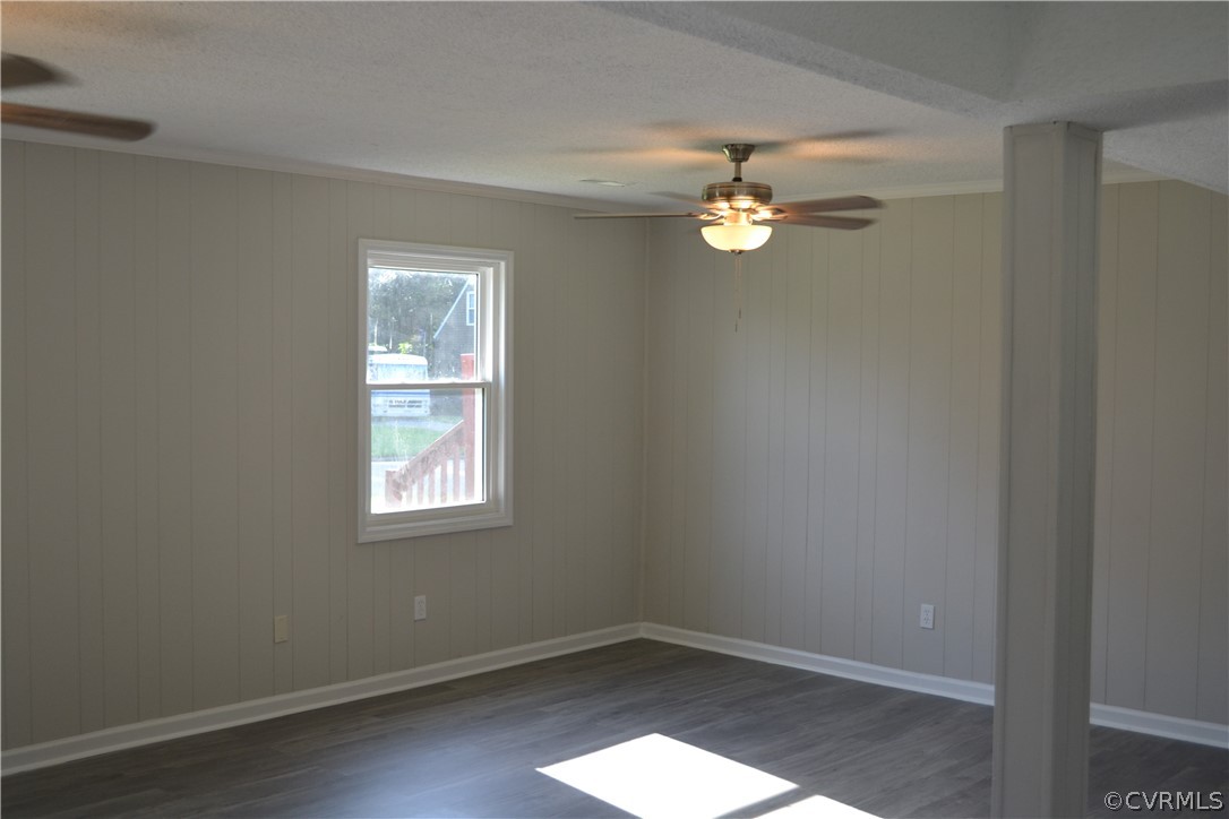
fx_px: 1331
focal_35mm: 39
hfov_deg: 49.6
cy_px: 410
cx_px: 614
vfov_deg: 34.2
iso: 400
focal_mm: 26
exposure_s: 1/100
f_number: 5
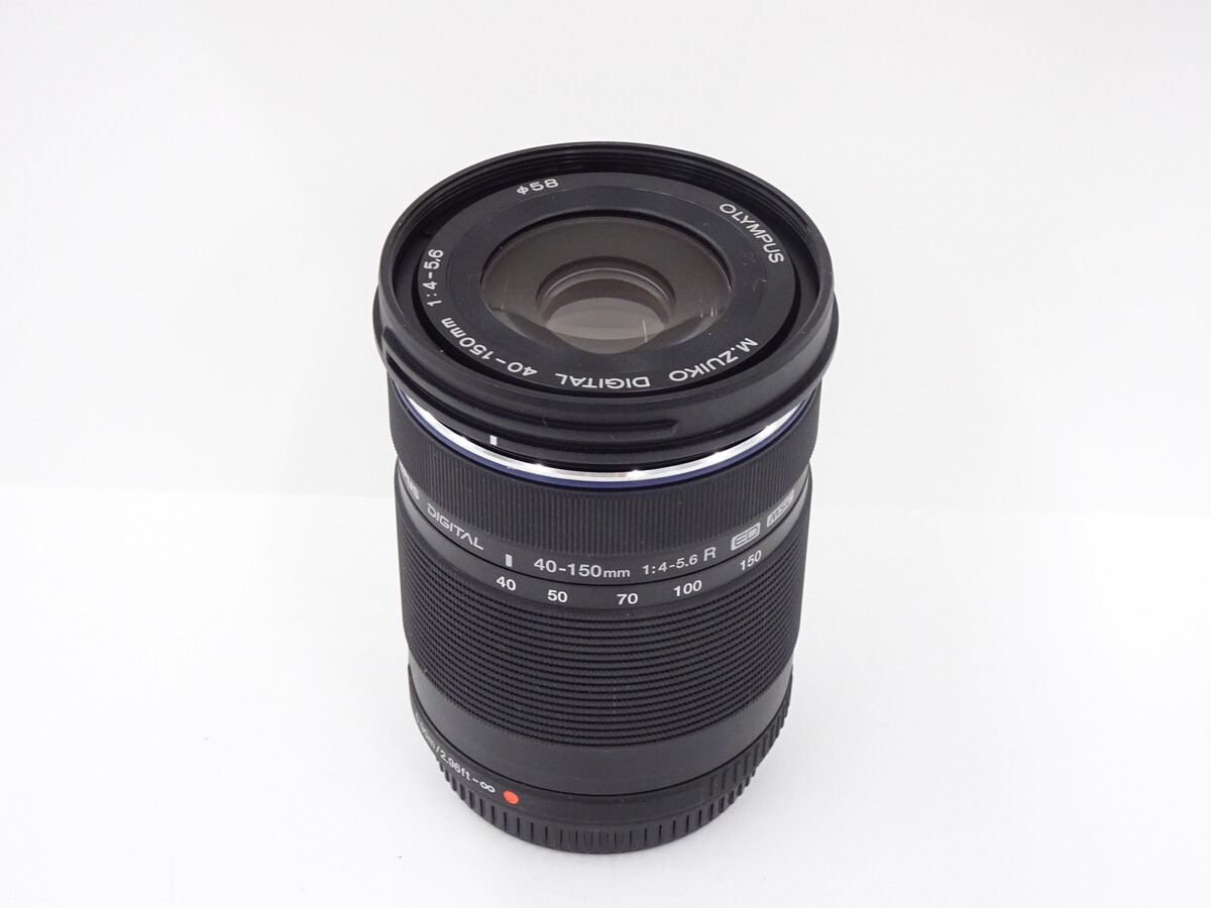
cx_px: 606
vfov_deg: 24.4
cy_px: 454
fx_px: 2099
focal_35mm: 60
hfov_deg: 32.2
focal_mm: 10.23
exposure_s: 1/60
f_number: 4.5
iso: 500
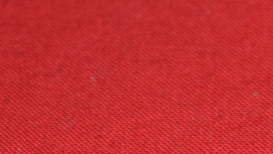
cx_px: 367
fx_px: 2687
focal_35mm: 371
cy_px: 245
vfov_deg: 3.3
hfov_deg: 5.8
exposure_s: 1/125
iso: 640
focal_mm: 55
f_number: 5.6
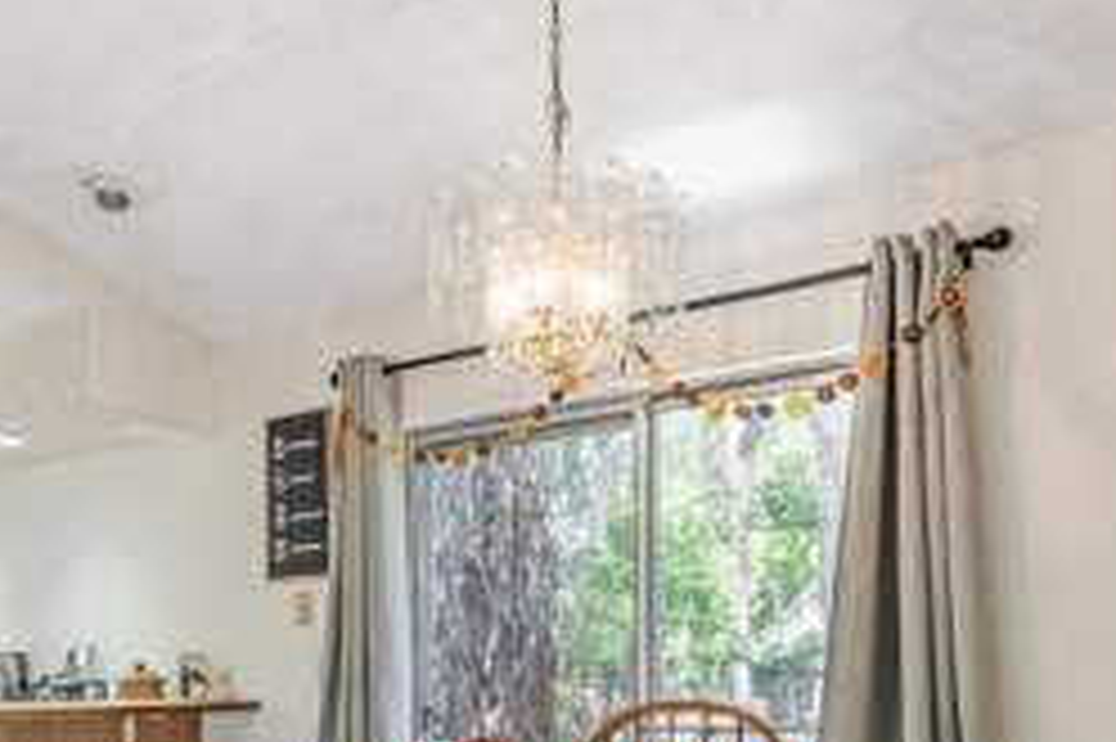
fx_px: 990
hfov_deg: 58.5
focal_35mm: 32
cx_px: 464
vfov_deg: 38.3
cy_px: 666
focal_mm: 11
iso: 250
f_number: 9
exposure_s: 1/160
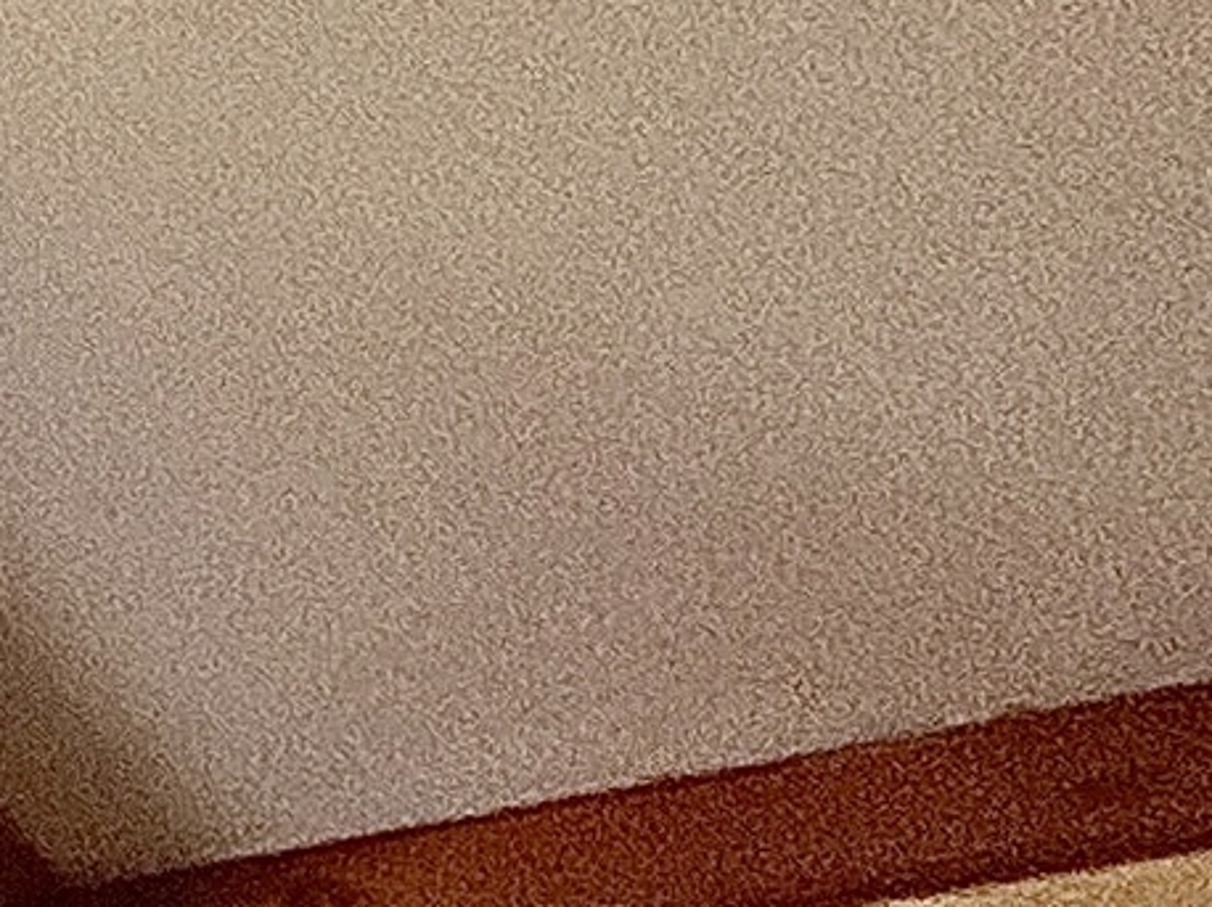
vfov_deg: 12.7
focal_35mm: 94
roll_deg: -0.4
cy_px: 2081
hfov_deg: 10.5
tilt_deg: -3.9
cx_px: -2720
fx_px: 3289
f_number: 2.2
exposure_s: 1/120
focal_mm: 2.22
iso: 400
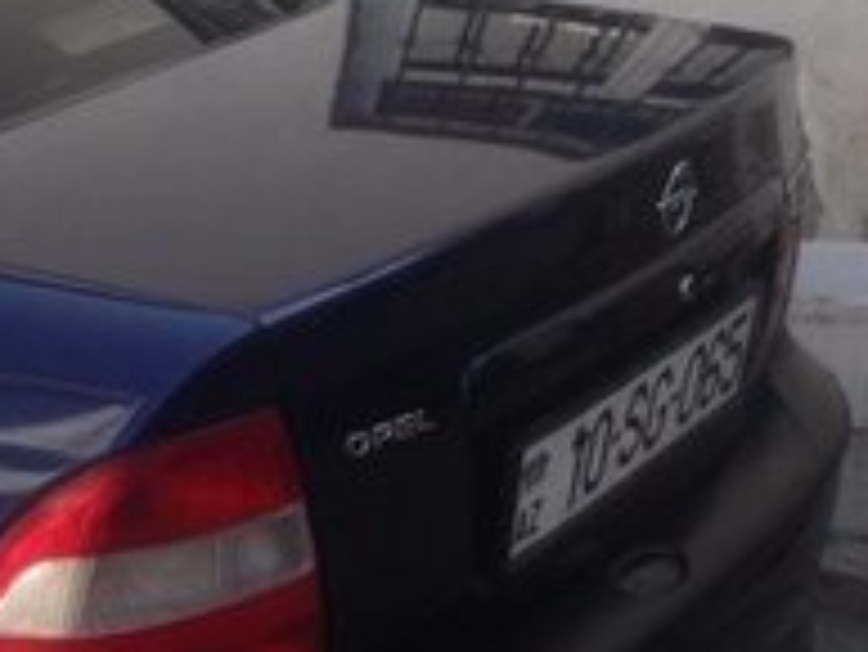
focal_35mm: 113
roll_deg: +3.1
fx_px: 2835
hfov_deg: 15.5
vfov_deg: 13.1
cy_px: 407
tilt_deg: -16.2
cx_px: -576
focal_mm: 4.12
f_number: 2.4
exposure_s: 1/330
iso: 50
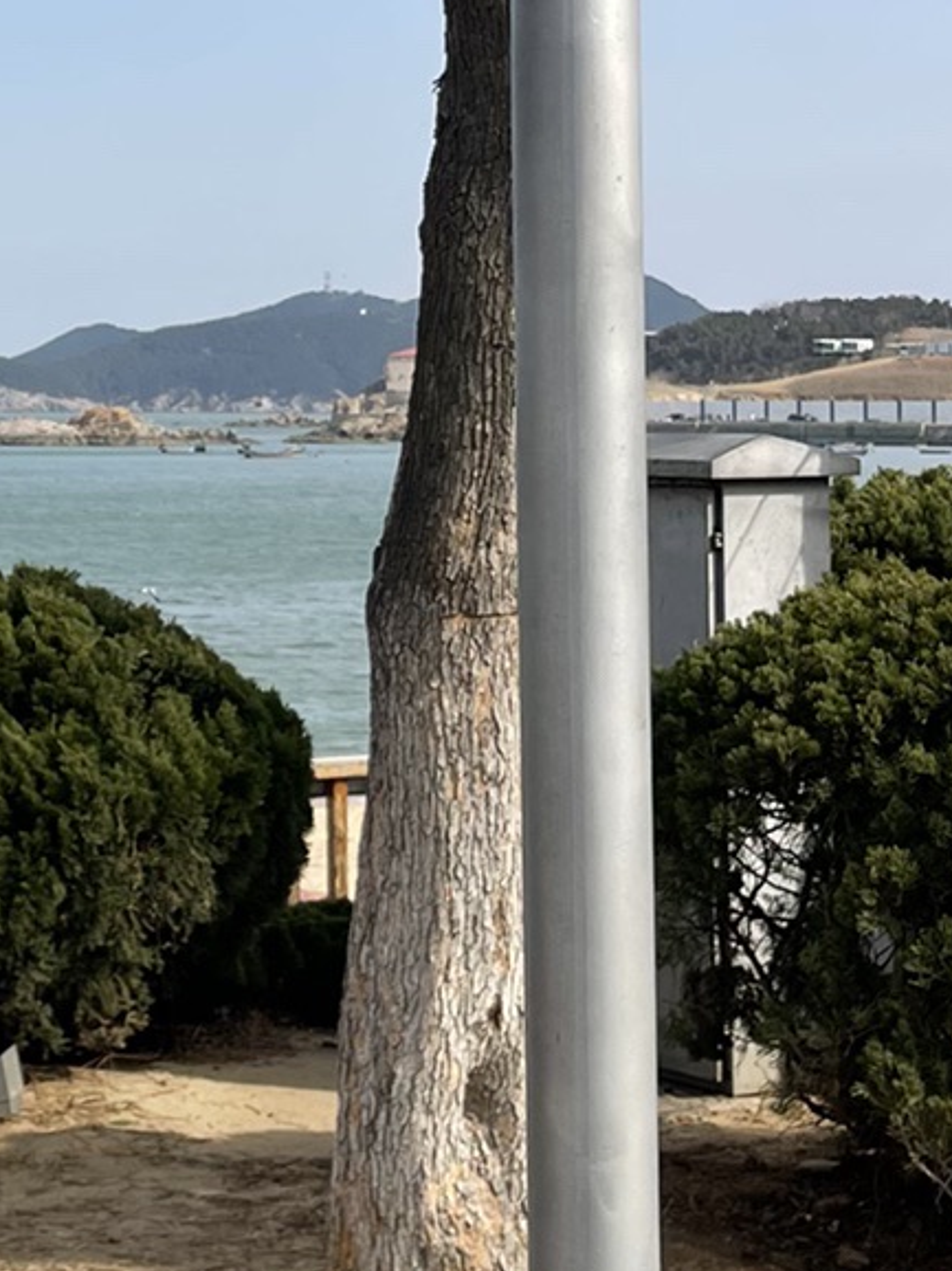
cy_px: 264
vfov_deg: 21.5
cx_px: 62
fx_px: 3303
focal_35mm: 90
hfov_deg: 16.2
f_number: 1.6
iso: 32
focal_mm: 5.1
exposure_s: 1/3559
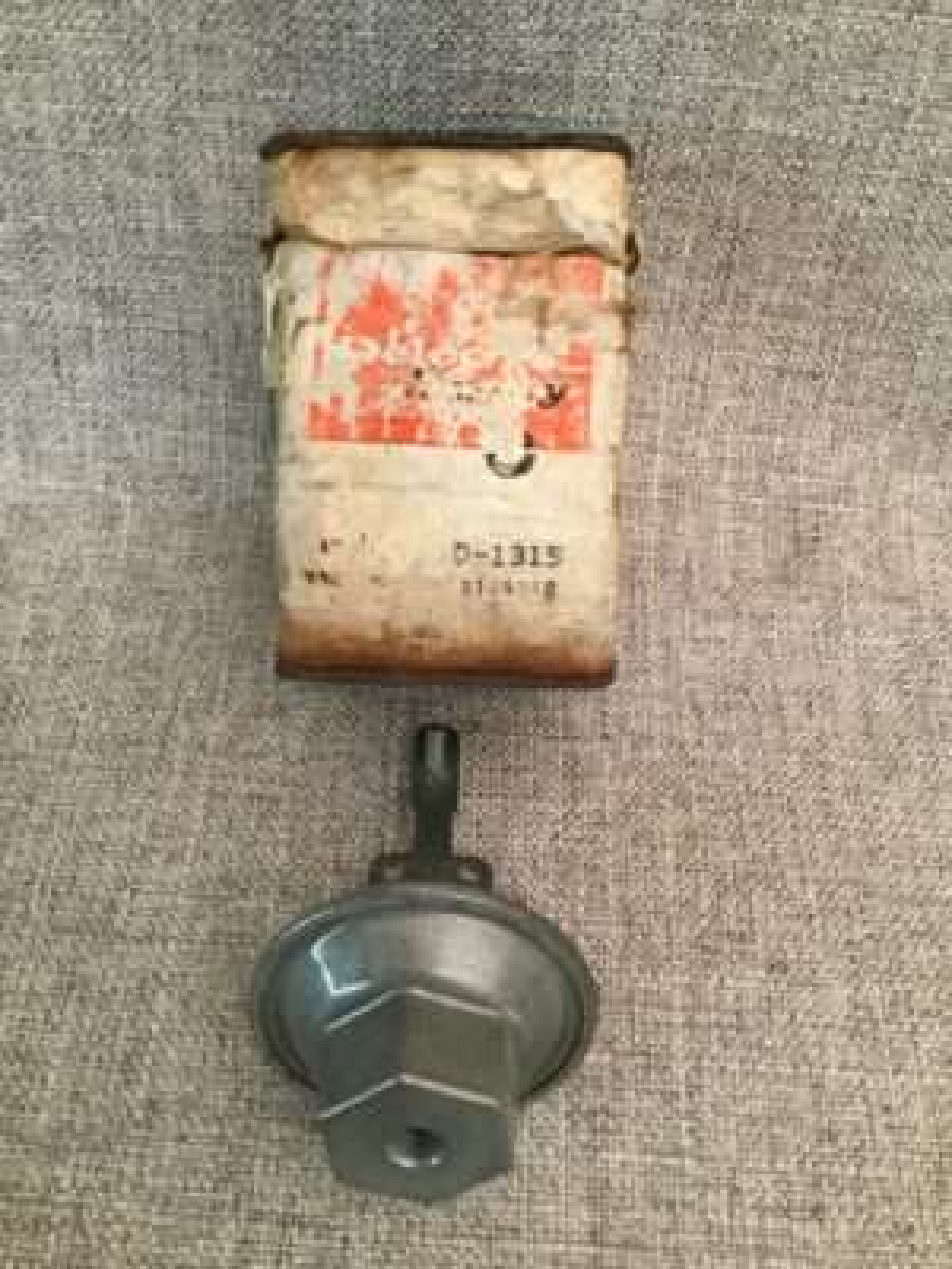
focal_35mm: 31
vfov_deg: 58.4
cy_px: 634
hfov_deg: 45.4
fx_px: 1137
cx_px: 476
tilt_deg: -57.3
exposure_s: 1/30
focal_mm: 3.3
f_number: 2.4
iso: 160
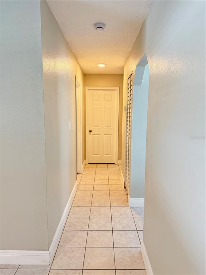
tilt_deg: -6.2
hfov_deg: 56.8
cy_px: 138
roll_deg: -1.1
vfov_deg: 71.6
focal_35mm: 24
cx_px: 103
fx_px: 190
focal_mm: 6.76
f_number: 1.78
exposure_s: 1/120
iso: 320
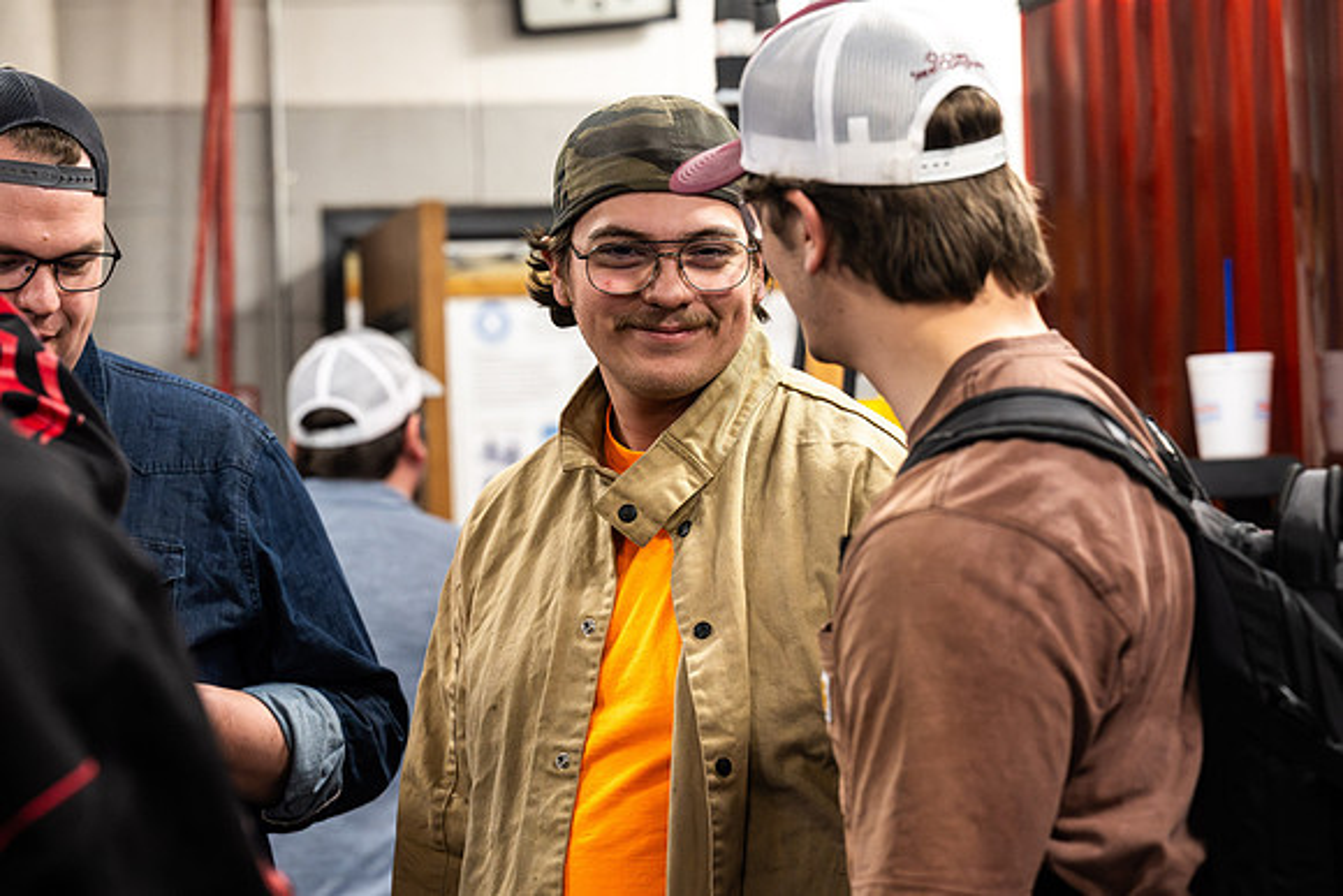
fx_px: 4136
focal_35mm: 111
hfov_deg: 18.4
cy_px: 577
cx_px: 579
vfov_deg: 12.4
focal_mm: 86
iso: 2500
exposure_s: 1/400
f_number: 4
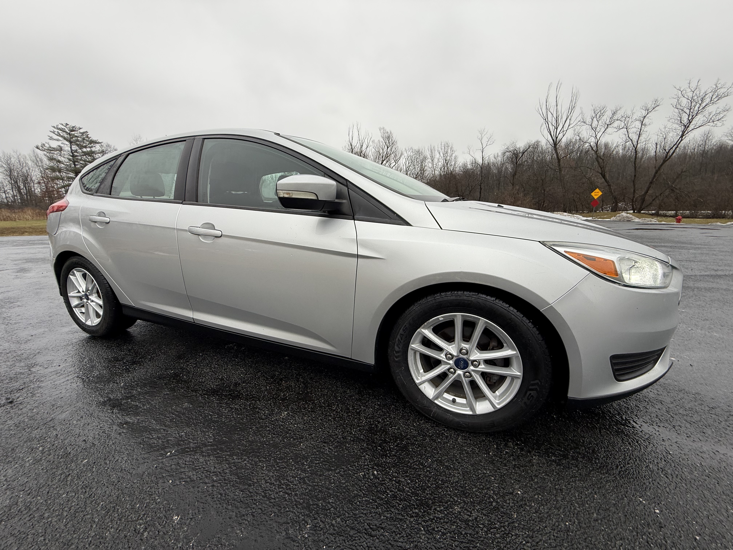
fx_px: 296
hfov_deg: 102.1
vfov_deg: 85.7
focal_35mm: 14
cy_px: 275
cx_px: 366
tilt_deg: -12.0
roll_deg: -0.2
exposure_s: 1/217
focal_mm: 2.22
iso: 50
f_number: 2.2
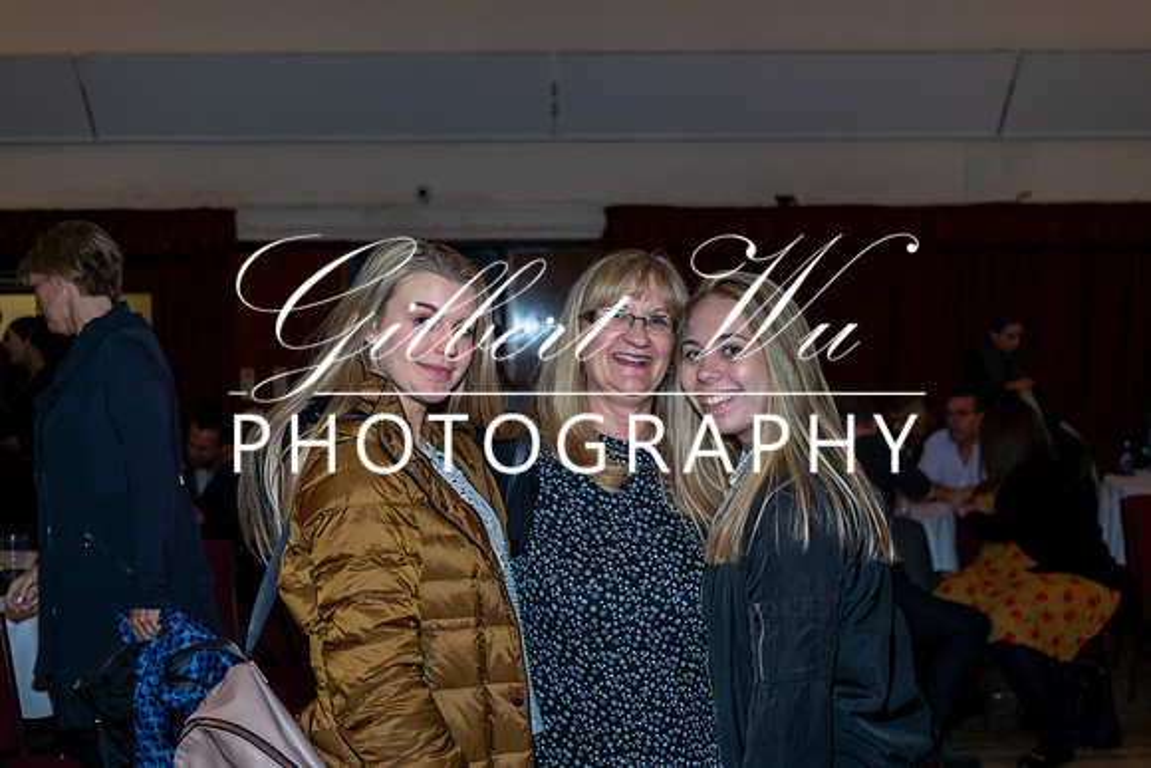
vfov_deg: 37.9
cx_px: 576
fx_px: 1119
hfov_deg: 54.4
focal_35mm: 35
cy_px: 384
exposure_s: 1/60
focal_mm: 35
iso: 200
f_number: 3.2
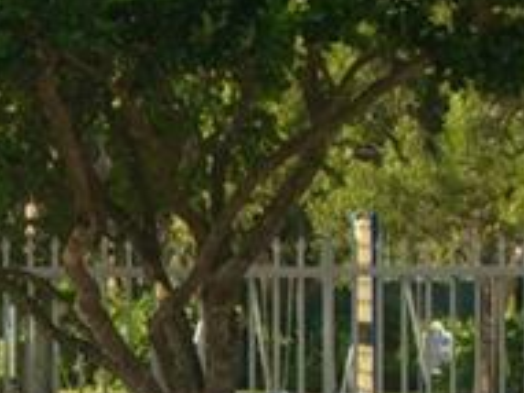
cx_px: 69
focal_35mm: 204
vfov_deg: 7.2
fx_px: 3086
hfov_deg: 9.7
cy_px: 519
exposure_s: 1/160
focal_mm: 6.2
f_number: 4.3
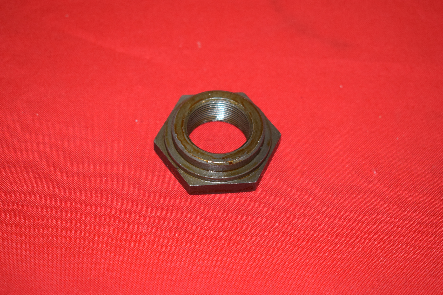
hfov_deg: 28.1
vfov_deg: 18.9
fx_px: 886
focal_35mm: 72
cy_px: 148
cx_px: 222
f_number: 5.3
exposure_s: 1/200
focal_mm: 48
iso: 1250
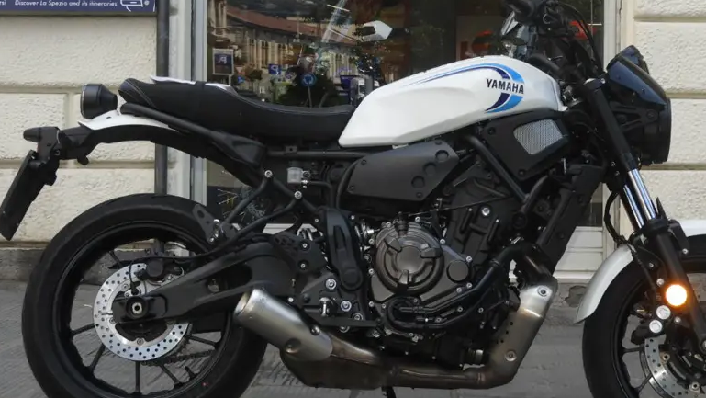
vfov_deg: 14.2
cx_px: 385
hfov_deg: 25.0
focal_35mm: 85
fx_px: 1592
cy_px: 140
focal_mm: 9
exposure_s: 1/250
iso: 100
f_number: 4
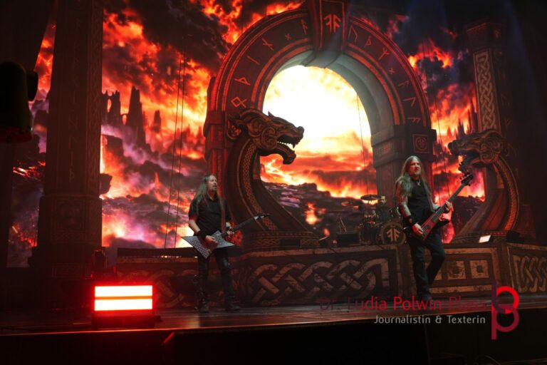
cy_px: 182
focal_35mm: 33
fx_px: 501
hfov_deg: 57.2
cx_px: 274
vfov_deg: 40.0
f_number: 4
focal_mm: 22
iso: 800
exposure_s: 1/160
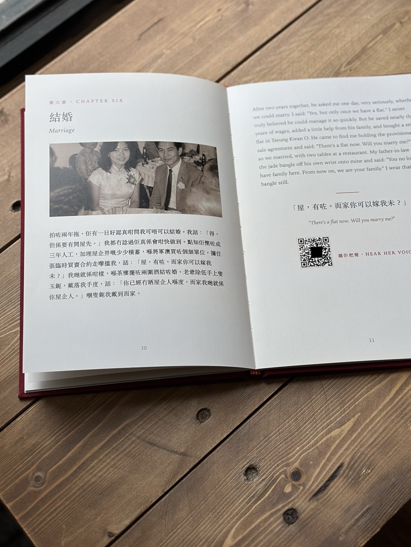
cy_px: 225
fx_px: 918
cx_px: 176
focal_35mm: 58
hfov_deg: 25.2
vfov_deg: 33.2
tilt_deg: -66.0
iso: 80
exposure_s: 1/329
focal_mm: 6.86
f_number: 1.78
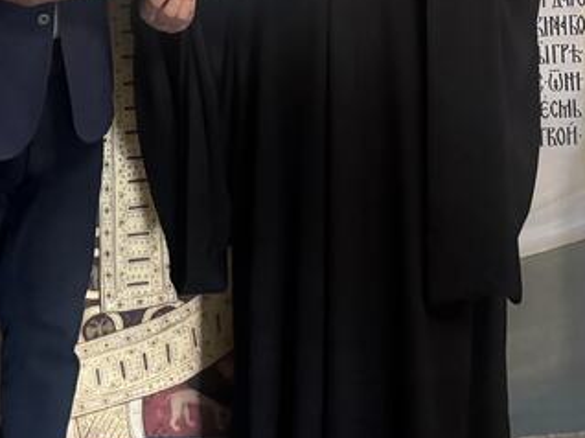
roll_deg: +1.5
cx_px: 237
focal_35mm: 68
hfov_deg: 28.5
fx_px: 1148
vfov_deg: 19.9
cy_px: -128
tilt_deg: -5.1
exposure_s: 1/50
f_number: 1.78
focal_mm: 6.76
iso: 800
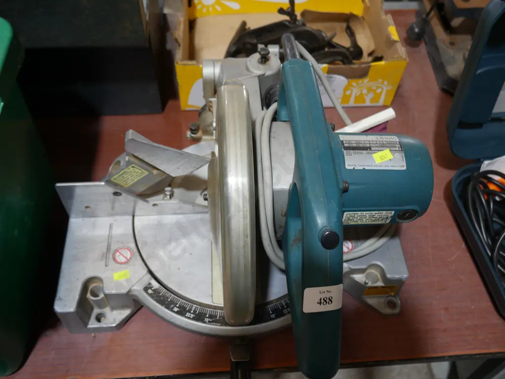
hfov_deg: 56.8
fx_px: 467
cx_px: 252
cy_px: 190
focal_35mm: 32
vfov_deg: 44.2
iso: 200
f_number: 3.6
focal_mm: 16
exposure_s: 1/60
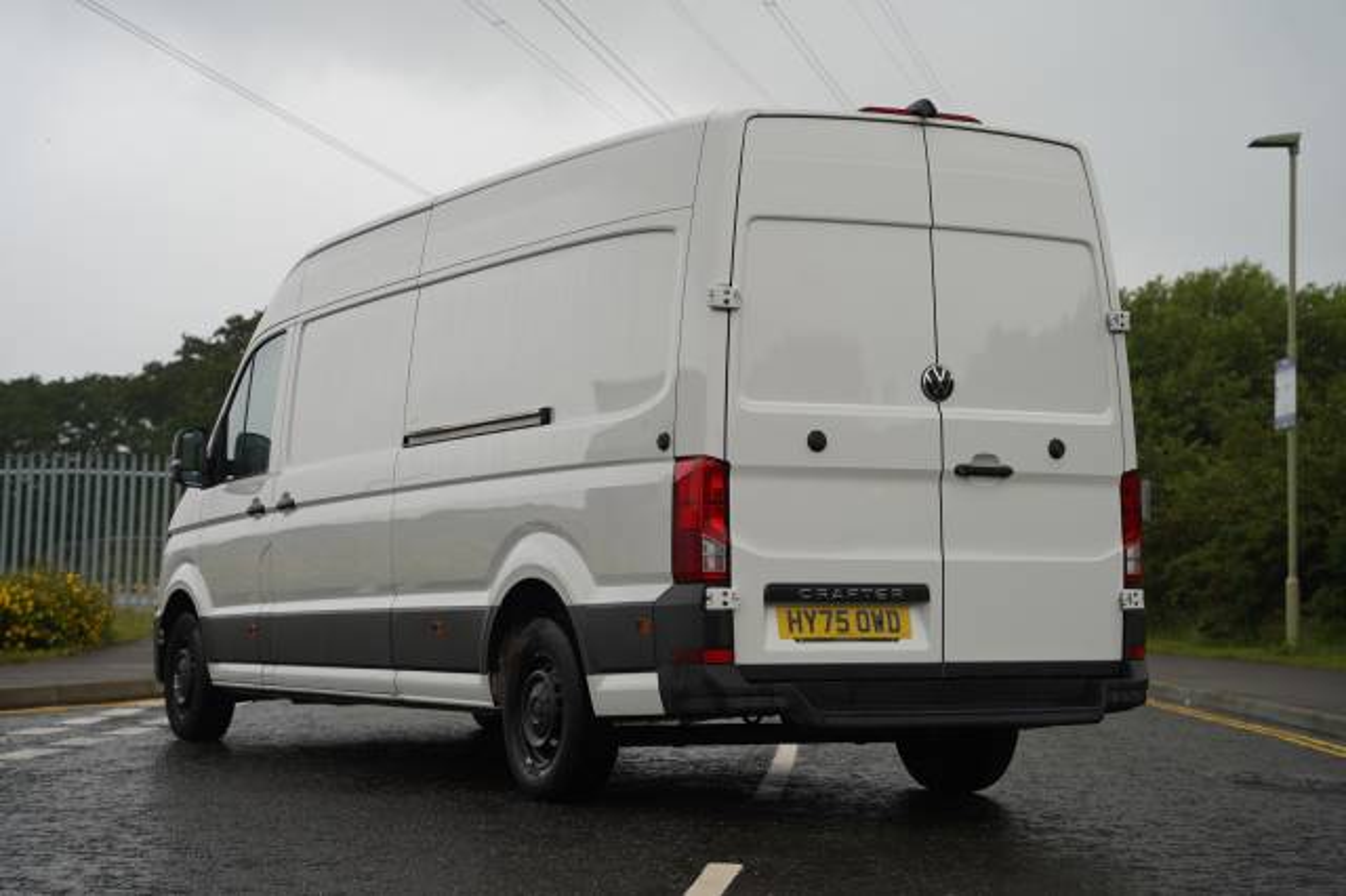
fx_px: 2444
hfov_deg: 30.8
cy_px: 448
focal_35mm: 65
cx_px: 673
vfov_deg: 20.8
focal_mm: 65.4
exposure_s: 1/160
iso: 100
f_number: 4
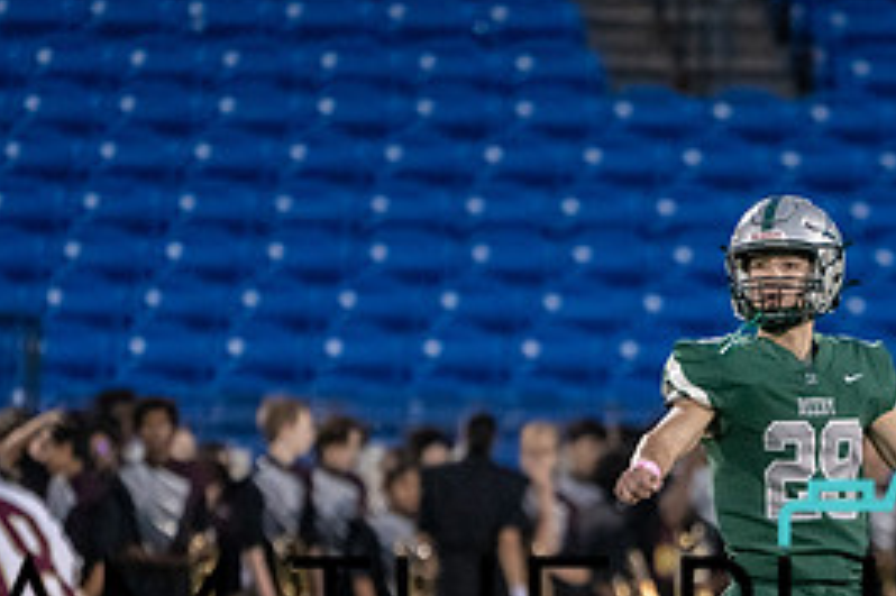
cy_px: 628
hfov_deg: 2.4
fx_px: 21714
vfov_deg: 1.6
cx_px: 856
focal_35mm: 873
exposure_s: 1/800
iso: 8000
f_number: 5.6
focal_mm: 400
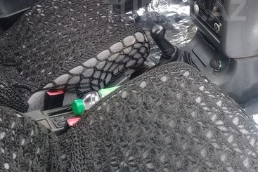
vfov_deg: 22.7
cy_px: 10
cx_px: 174
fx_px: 416
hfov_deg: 34.1
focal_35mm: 58
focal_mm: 3.3
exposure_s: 1/120
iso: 80
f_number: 2.2
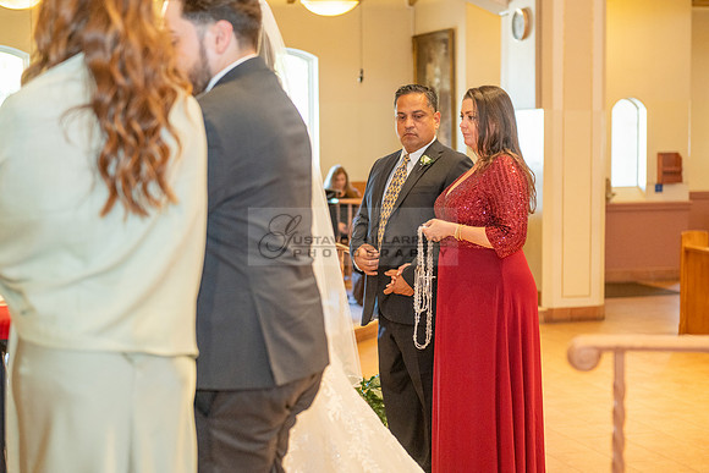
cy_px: 236
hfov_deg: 28.8
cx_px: 354
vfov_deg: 19.5
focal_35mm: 70
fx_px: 1379
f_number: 2.8
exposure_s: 1/160
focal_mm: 70
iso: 1600
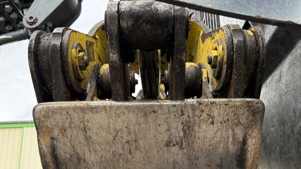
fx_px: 255
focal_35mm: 32
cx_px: 156
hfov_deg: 61.0
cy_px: 134
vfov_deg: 35.6
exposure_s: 1/235
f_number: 1.78
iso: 125
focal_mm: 6.76
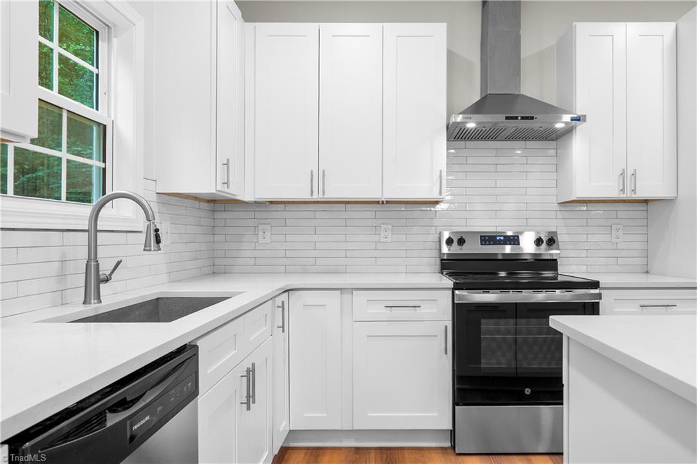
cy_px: 232
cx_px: 348
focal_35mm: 22
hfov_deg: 78.6
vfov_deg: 57.2
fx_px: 426
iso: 250
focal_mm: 15
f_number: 6.3
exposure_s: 1/6
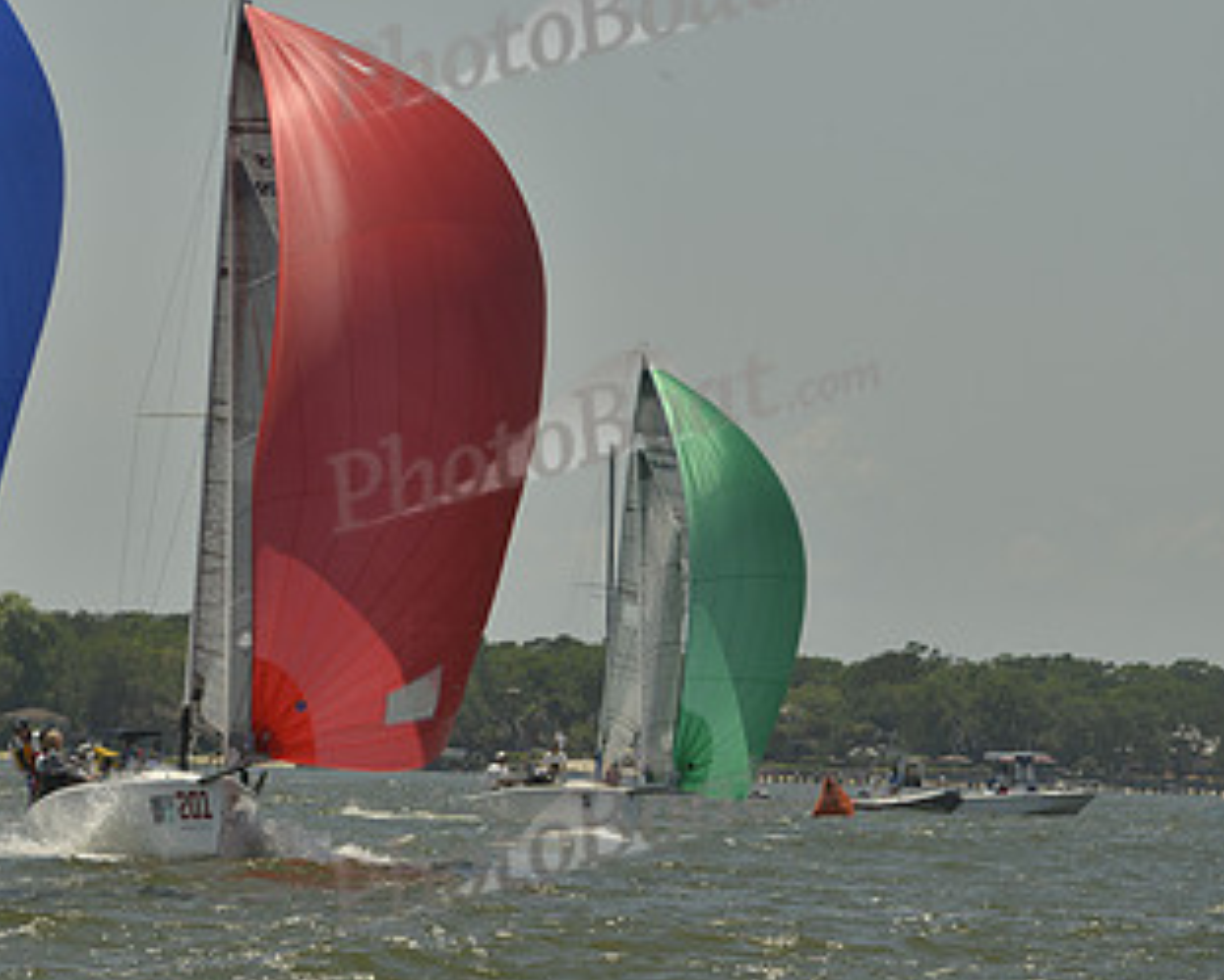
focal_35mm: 350
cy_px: 281
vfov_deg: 4.4
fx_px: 12683
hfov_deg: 5.5
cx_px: 126
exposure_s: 1/1250
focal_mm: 200
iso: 280
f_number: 11
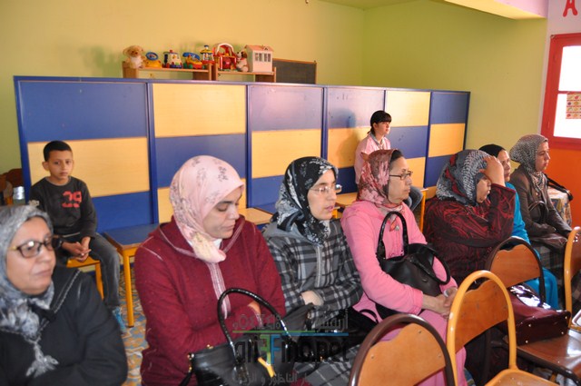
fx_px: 435
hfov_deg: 67.4
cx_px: 290
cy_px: 193
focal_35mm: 27
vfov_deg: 47.8
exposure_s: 1/60
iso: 800
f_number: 3.5
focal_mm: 18
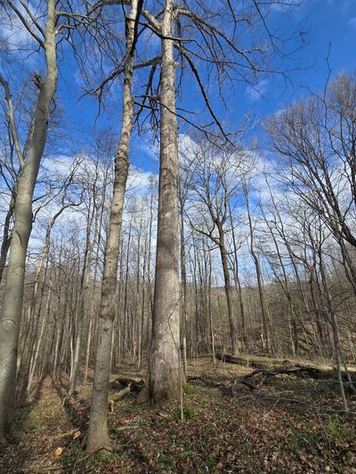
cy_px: 234
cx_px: 173
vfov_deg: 102.0
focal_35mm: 14
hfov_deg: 85.7
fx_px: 192
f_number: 2.2
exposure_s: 1/1525
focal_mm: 2.2
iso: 50
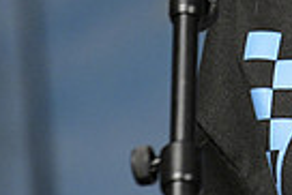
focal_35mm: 1275
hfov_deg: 1.6
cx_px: 376
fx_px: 10353
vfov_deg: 1.1
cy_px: -208
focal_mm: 200
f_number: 3.5
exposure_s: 1/320
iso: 2500
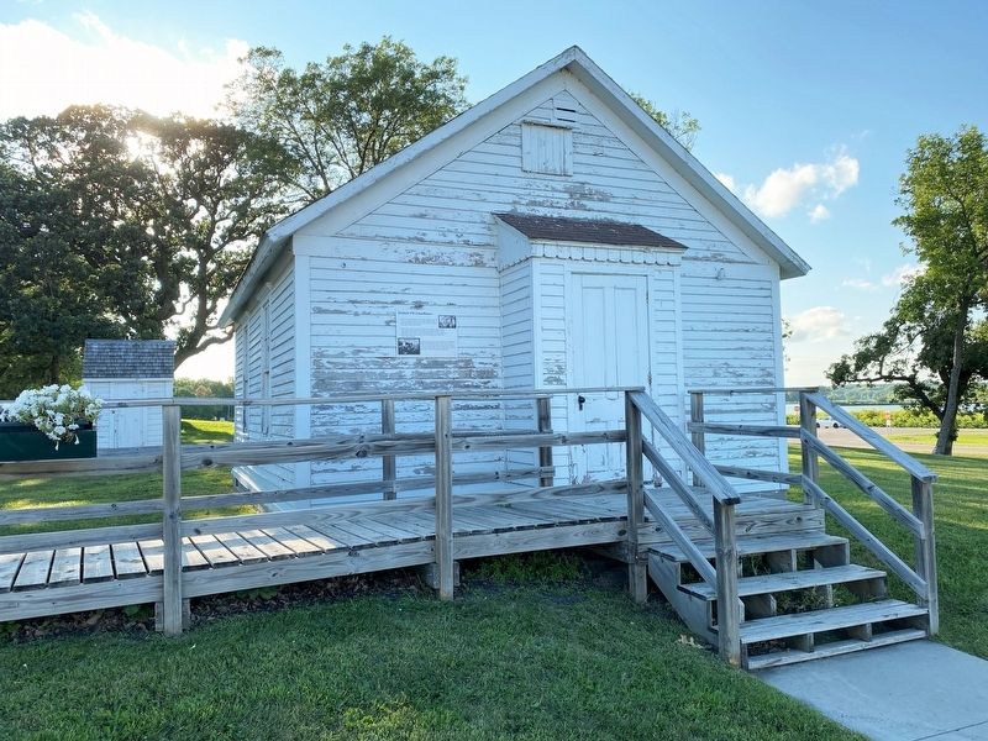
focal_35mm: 26
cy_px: 370
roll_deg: +1.3
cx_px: 494
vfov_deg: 53.1
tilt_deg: +3.7
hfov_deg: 67.3
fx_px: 742
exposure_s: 1/702
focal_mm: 4.25
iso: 32
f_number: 1.8
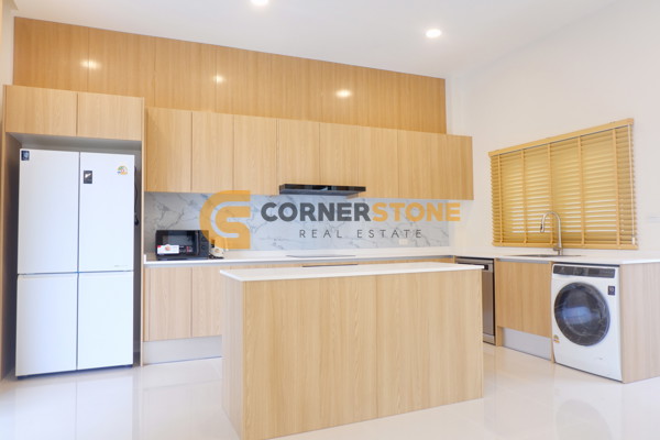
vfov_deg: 53.1
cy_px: 220
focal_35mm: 24
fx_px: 440
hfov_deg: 73.7
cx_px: 330
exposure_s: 1/56
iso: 200
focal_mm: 16
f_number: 3.5
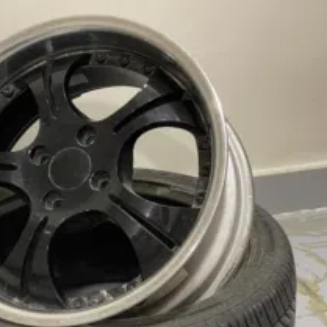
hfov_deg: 19.7
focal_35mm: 88
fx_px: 940
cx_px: 108
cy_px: 183
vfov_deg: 19.7
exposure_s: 1/50
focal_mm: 6
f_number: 2
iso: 400
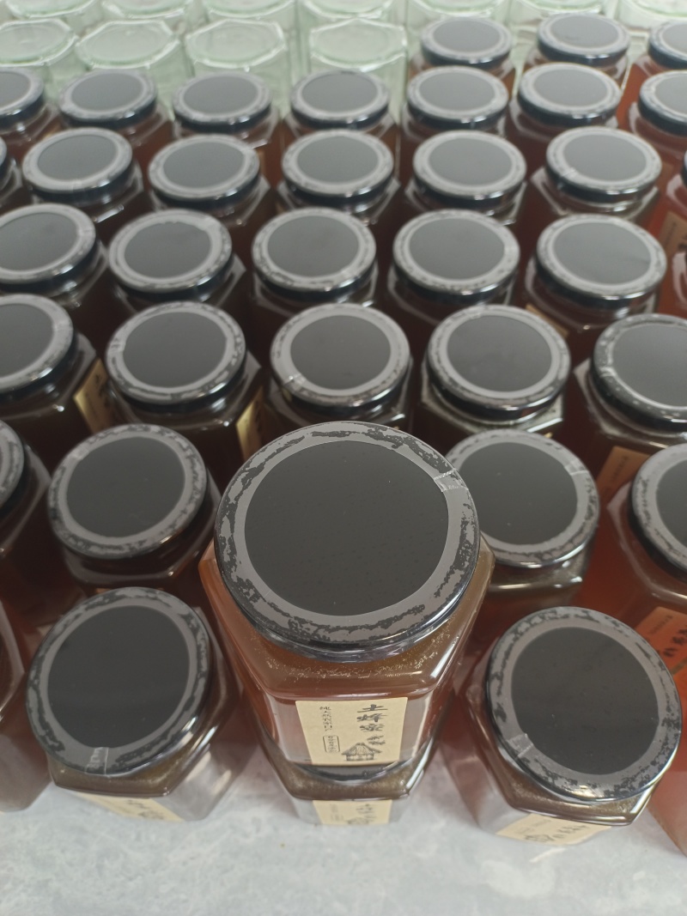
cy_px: 458
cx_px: 344
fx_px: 662
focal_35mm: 25
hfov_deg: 54.9
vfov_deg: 69.4
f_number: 1.79
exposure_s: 1/25
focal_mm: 4.71
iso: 1329
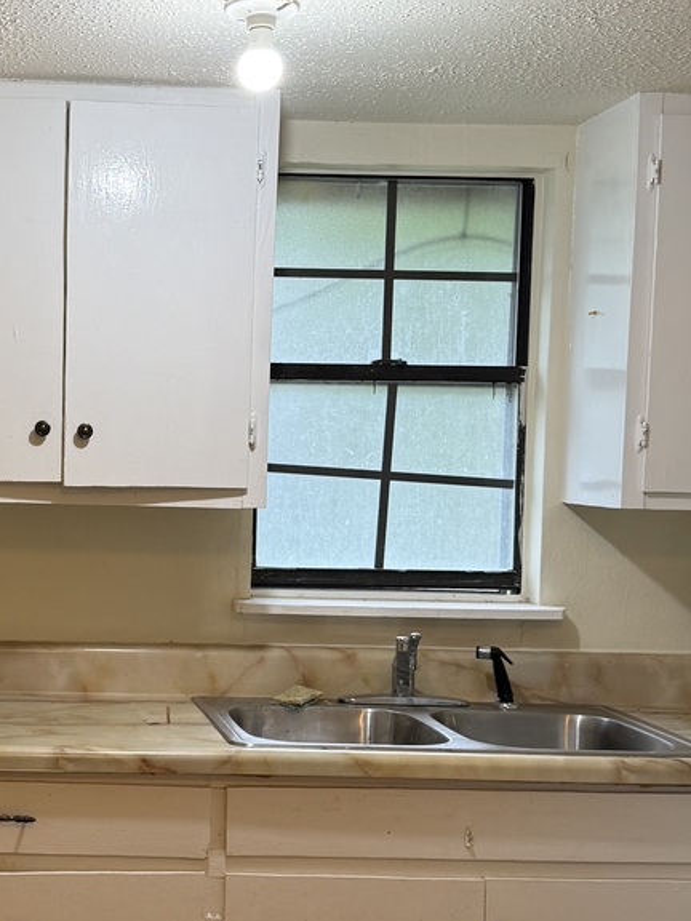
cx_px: 45
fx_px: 1597
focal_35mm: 60
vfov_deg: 32.2
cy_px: 510
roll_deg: -1.1
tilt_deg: -2.7
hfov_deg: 23.6
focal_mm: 6.76
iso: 125
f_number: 1.78
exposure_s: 1/60
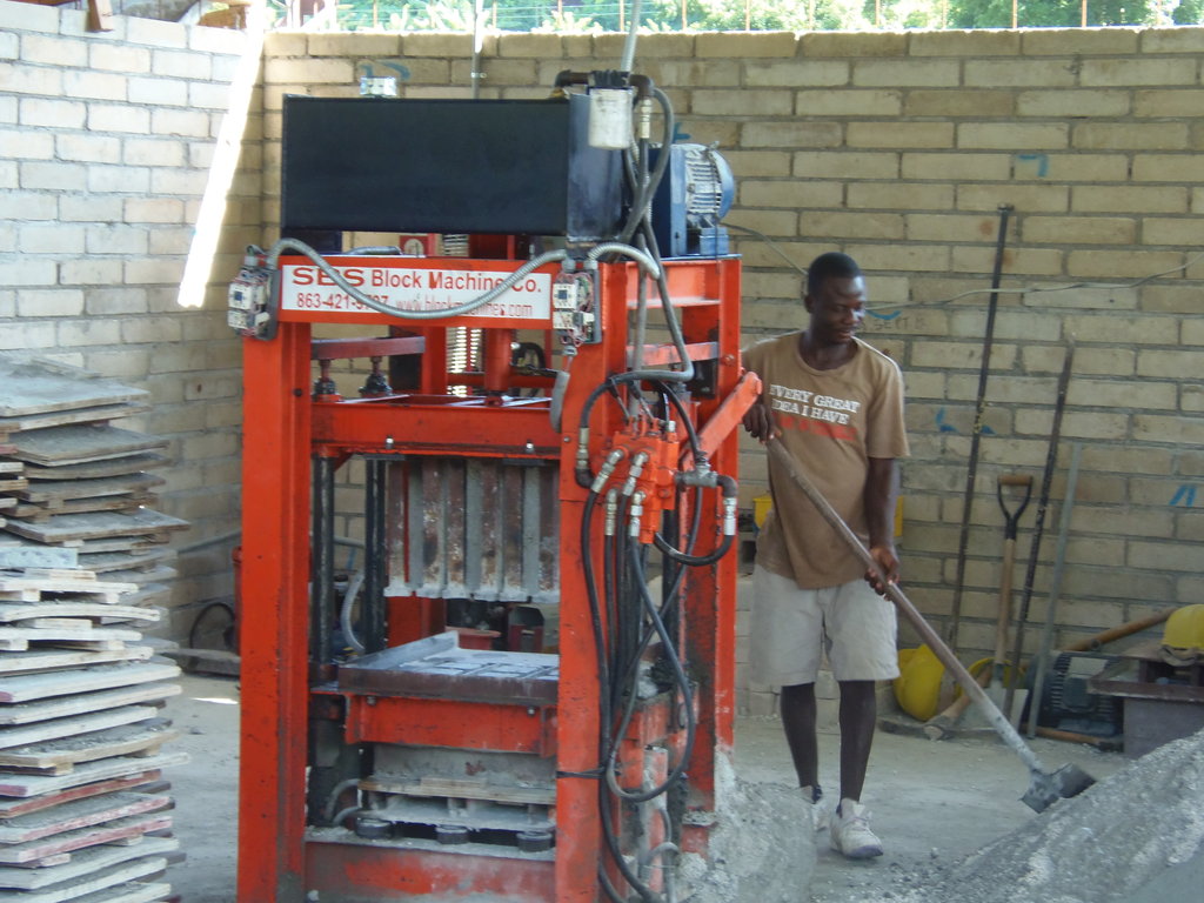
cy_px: 452
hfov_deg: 22.5
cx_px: 602
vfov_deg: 17.0
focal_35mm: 87
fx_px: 3026
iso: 160
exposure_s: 1/40
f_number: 4.3
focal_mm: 16.2
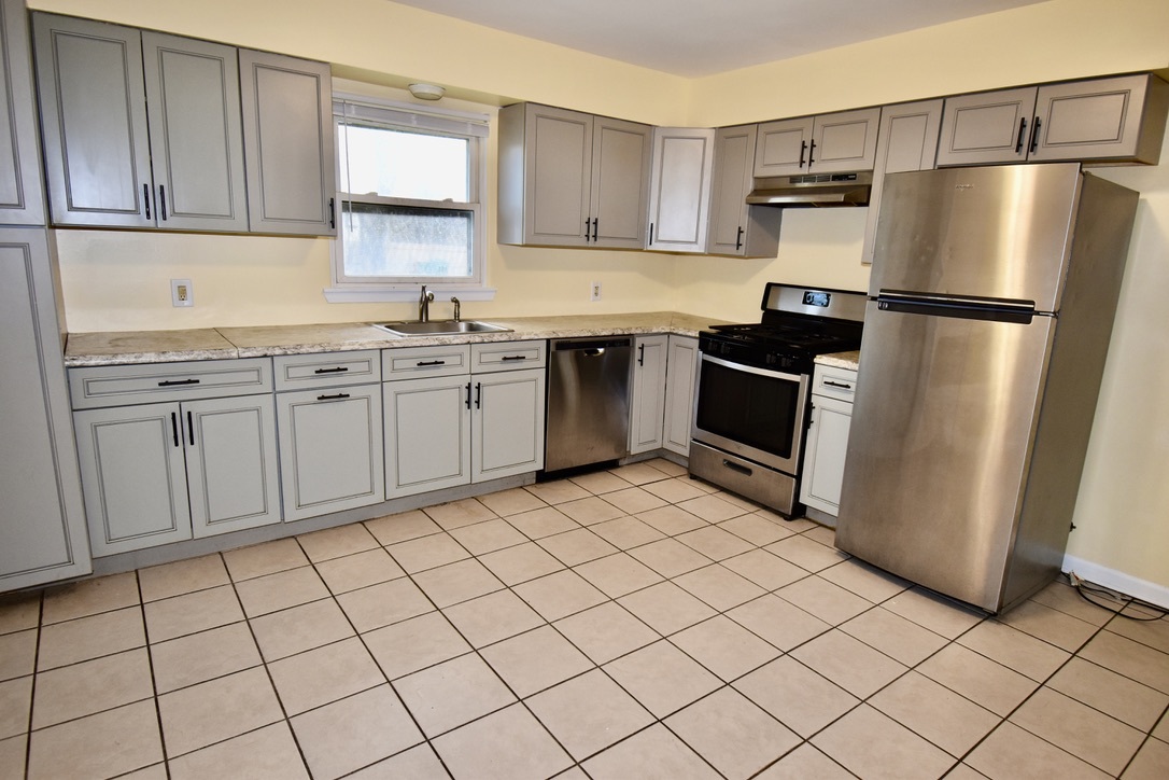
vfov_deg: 63.2
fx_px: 633
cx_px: 584
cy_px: 390
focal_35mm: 20
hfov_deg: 85.4
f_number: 5.6
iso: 800
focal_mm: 13
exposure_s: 1/125
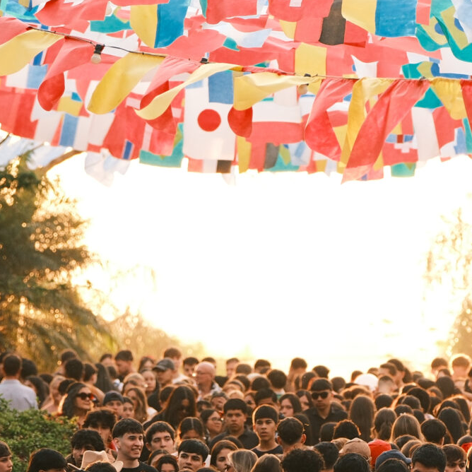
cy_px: 329
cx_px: 408
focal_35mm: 684
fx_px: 10552
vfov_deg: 2.6
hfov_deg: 2.6
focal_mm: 140
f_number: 3.6
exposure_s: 1/250
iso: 640
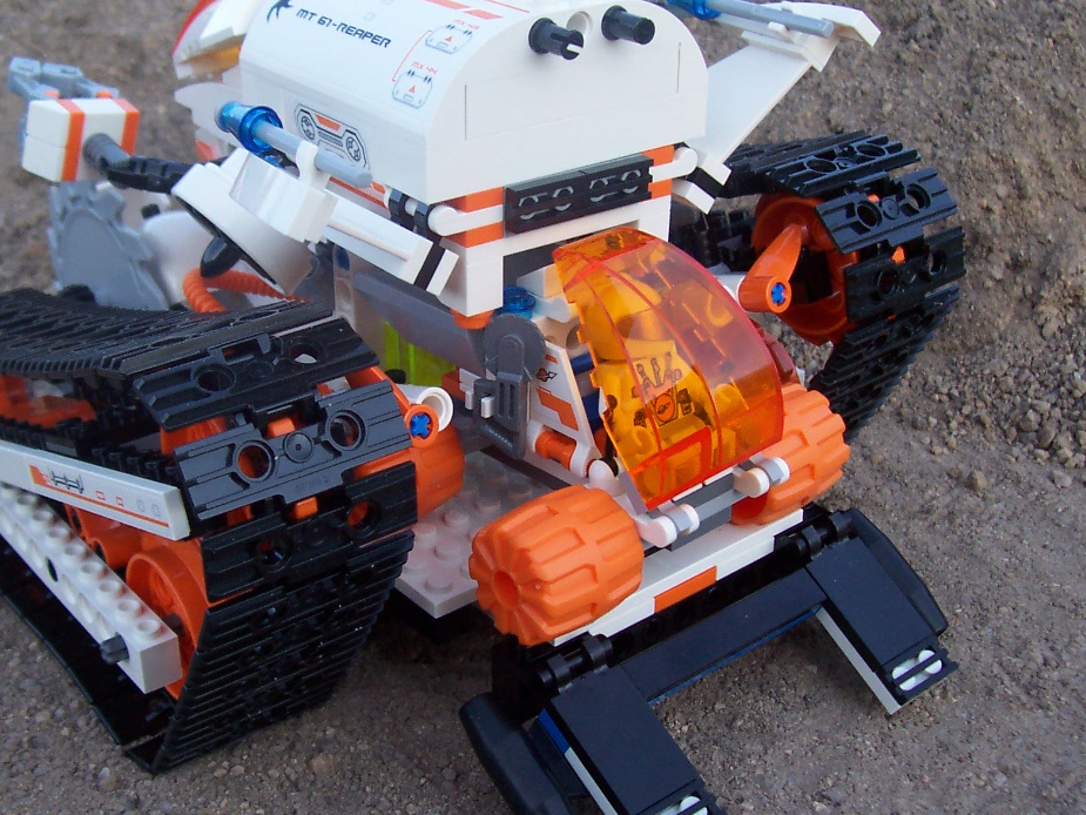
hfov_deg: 39.5
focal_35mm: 48
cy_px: 388
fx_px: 1506
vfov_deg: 30.3
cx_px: 448
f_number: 2.8
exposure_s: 1/180
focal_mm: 5.6
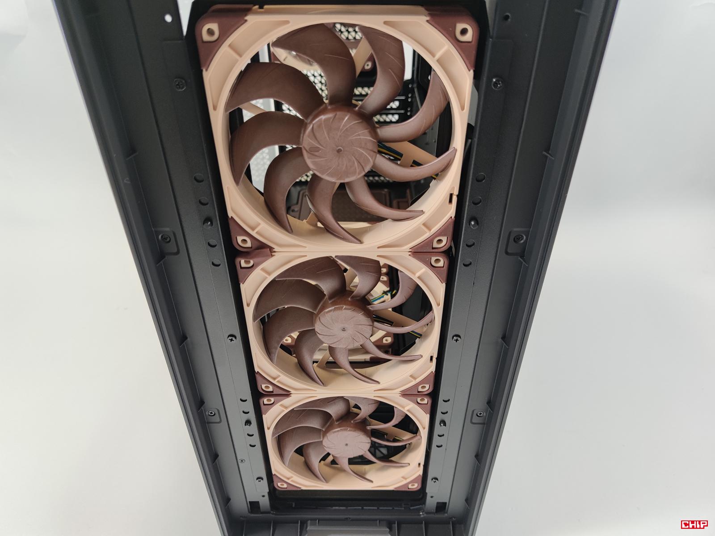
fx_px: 516
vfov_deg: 54.9
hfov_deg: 69.4
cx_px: 358
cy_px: 268
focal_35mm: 25
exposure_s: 1/100
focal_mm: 6.78
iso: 132
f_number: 1.85
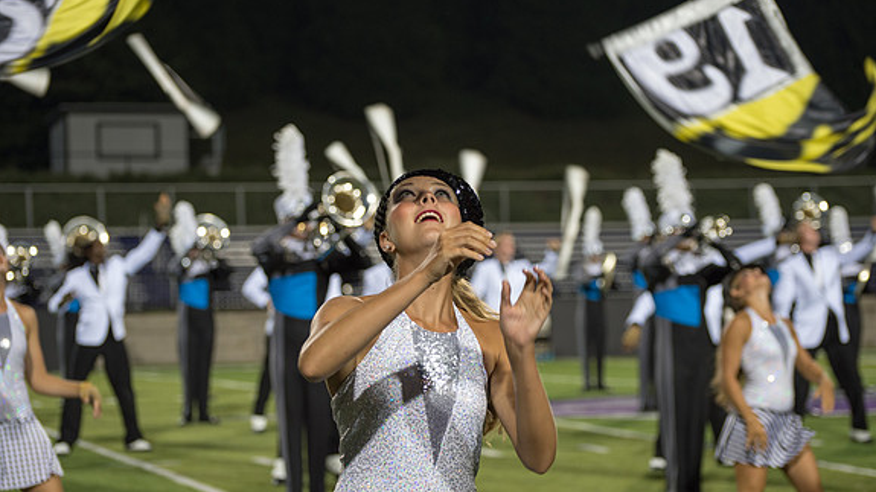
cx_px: 440
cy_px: 262
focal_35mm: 112
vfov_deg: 10.8
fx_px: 2601
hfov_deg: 19.1
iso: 1000
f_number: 4.5
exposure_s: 1/160
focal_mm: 100
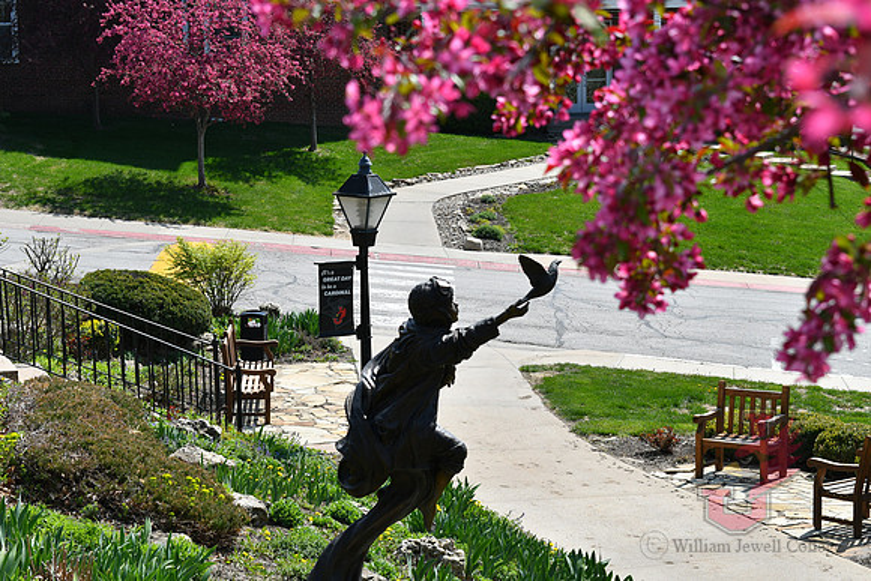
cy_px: 290
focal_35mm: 82
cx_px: 436
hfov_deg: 24.8
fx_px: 1984
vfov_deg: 16.7
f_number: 8
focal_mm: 55
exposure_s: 1/250
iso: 100
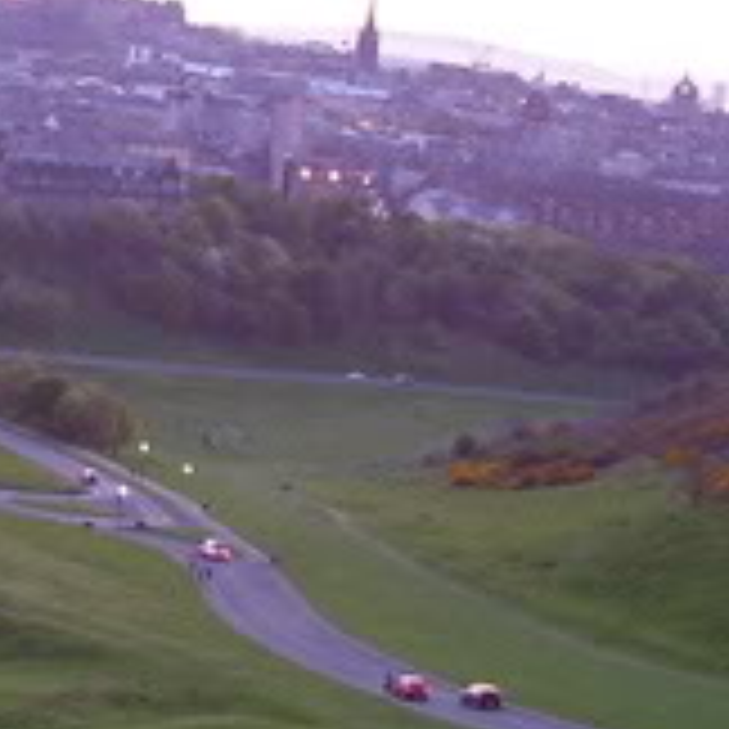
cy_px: 112
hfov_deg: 11.5
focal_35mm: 148
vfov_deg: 11.7
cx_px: -198
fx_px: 3526
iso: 160
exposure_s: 1/20
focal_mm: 5.6
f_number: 2.7
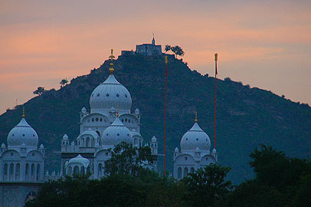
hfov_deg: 6.1
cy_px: 90
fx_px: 2935
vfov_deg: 4.0
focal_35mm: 340
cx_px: 146
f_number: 6.3
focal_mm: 200
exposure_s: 1/60
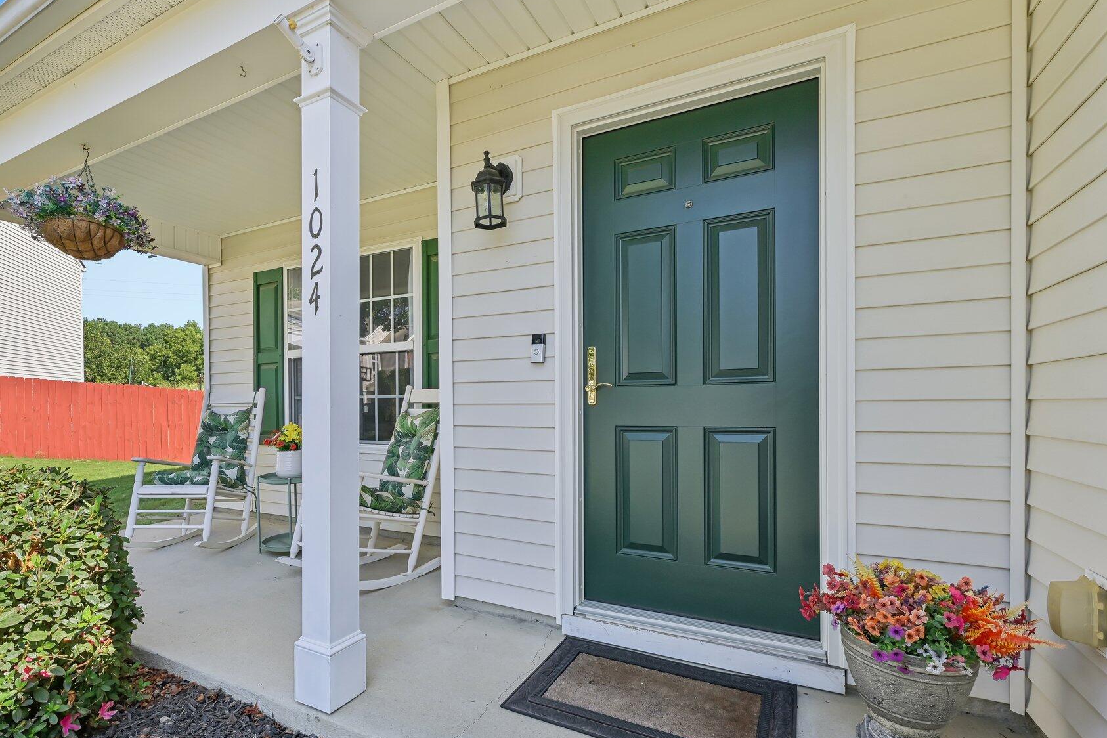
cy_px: 411
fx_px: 523
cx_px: 504
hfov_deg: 93.0
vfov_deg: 70.2
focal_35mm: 17
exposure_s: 1/160
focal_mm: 14
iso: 100
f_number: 8
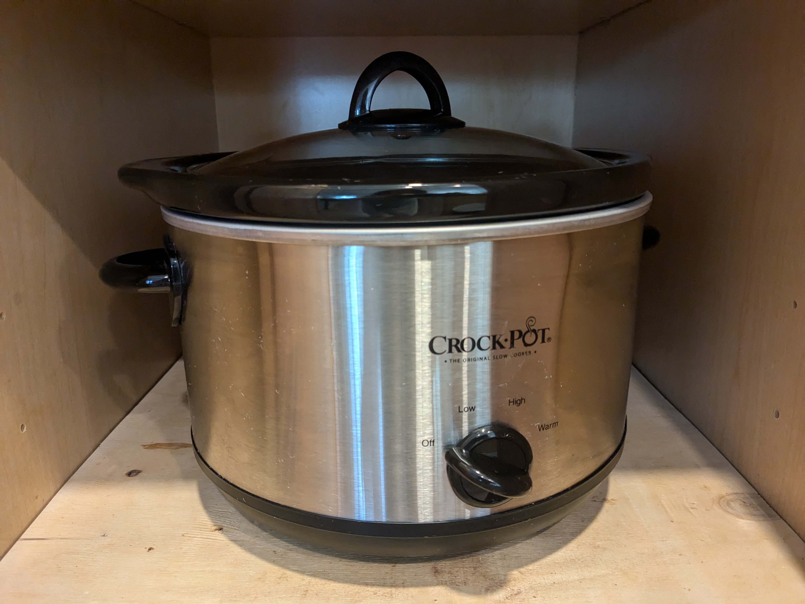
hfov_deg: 65.3
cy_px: 302
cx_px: 402
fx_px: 628
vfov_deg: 51.4
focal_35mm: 27
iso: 568
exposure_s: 1/60
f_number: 1.73
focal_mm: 4.38
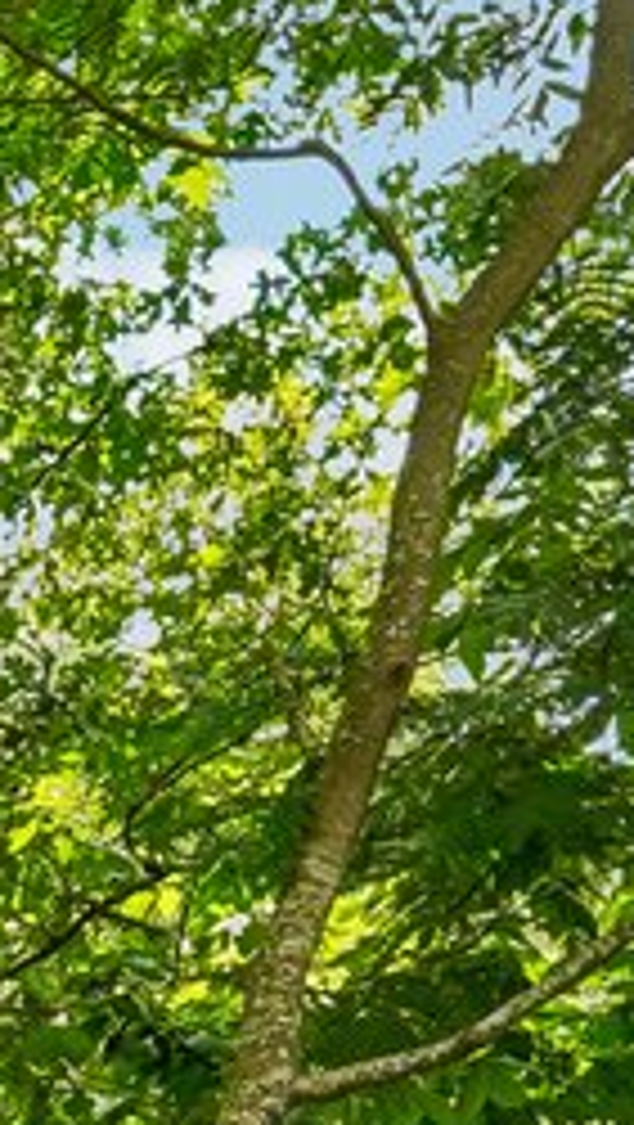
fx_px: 3072
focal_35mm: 103
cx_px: -1403
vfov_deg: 19.0
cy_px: 1519
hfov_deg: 9.0
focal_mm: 12
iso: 400
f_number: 8
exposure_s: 1/80
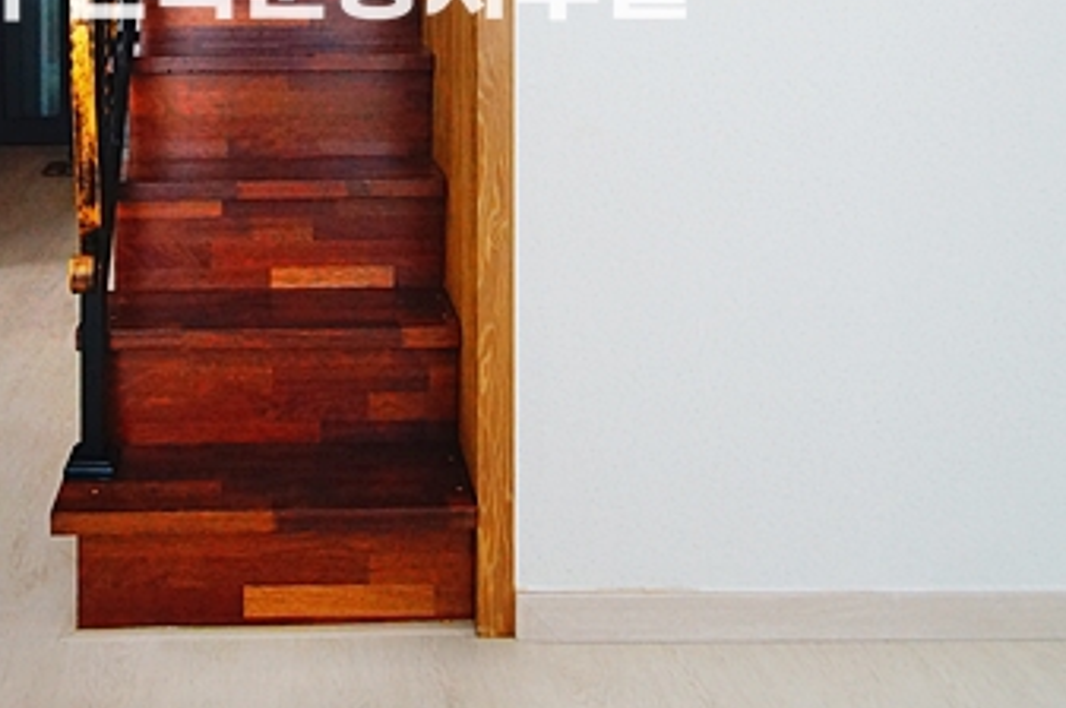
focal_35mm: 39
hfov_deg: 47.9
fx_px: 1159
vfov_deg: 30.4
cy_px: -70
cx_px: 294
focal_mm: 11
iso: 800
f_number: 3.5
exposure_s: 1/160
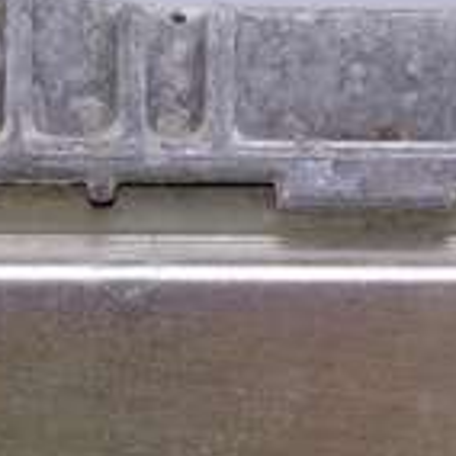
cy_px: 625
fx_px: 2042
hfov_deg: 12.7
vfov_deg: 12.3
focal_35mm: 137
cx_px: 90
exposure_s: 1/100
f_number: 2.5
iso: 125
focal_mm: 10.4
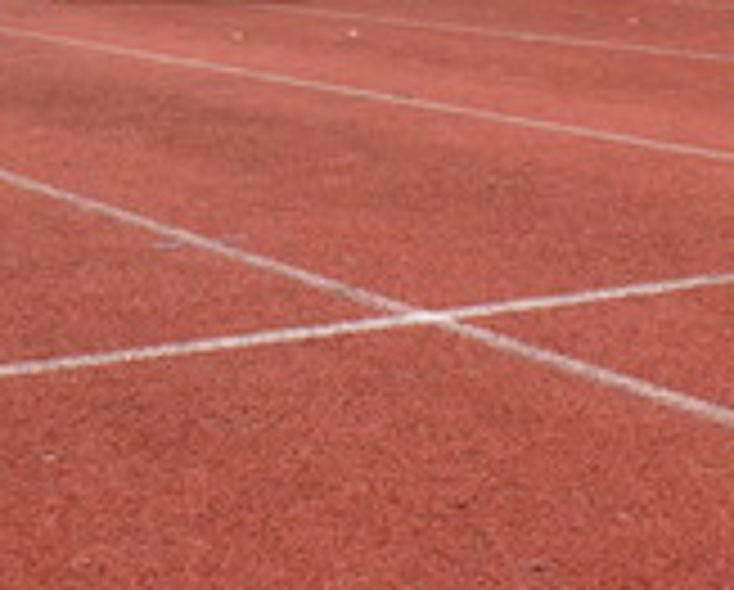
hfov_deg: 19.9
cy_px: -216
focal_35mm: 93
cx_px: -14
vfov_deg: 15.6
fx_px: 2024
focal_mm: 20
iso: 100
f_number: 5.6
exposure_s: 1/250
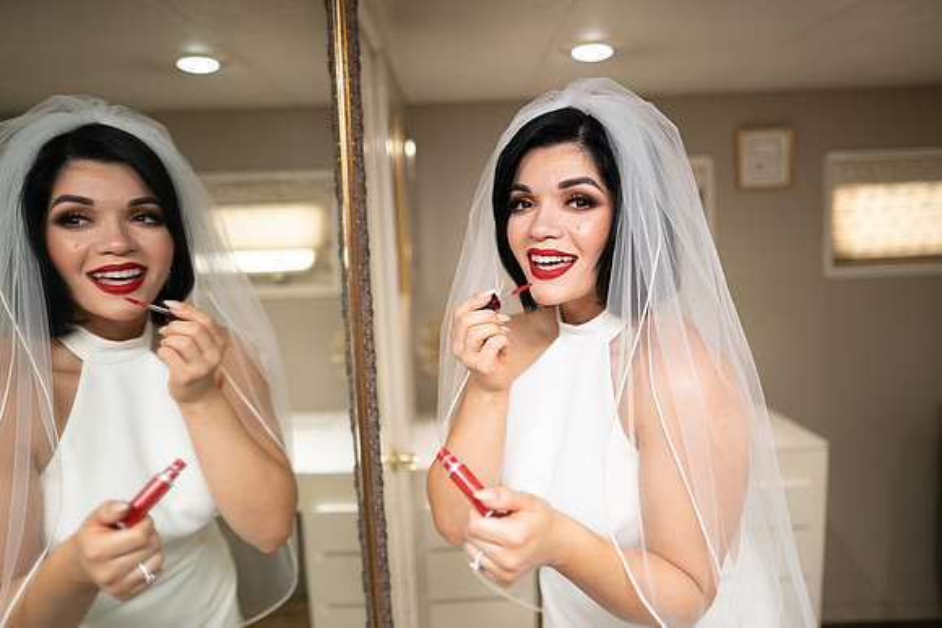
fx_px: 628
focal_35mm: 24
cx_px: 471
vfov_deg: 53.2
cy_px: 314
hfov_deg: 73.7
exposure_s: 1/400
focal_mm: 24
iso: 250
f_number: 1.4
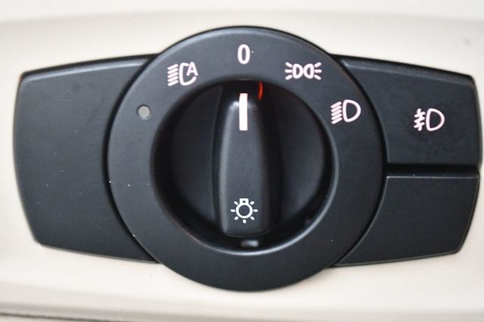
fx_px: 927
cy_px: 161
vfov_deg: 19.7
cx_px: 242
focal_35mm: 69
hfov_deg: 29.3
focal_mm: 46
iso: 12800
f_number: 5.3
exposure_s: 1/60
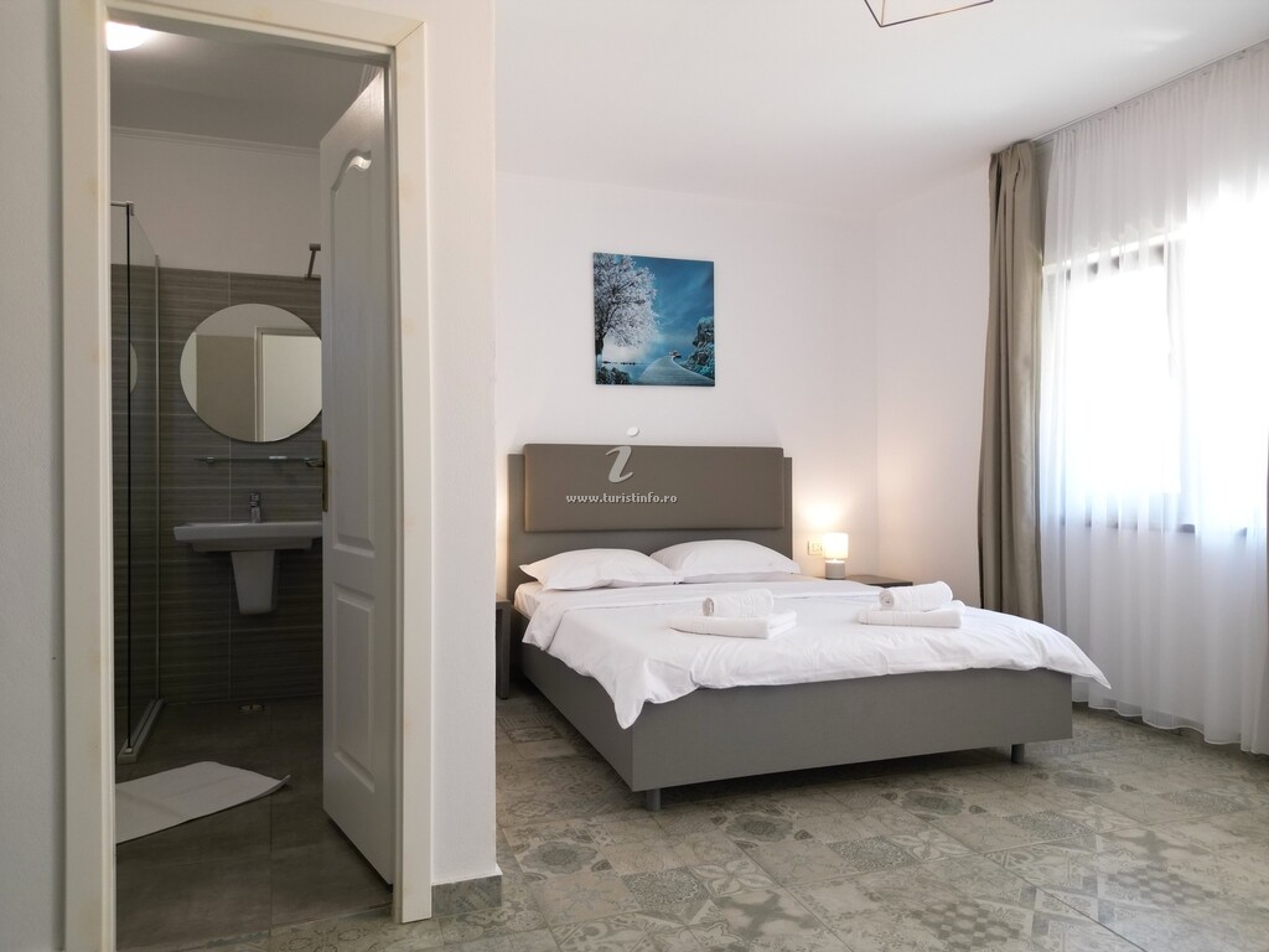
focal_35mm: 24
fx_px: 880
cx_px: 634
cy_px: 476
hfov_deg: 71.6
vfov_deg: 56.8
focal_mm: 6.72
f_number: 1.7
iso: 200
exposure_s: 1/100
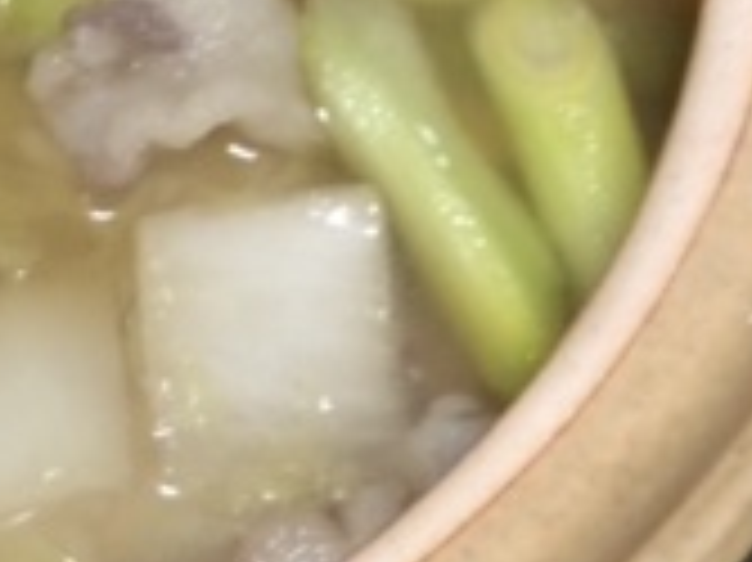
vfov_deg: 12.8
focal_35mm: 115
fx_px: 2496
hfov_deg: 14.9
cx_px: -594
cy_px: 108
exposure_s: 1/30
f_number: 2.2
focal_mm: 4.12
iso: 100
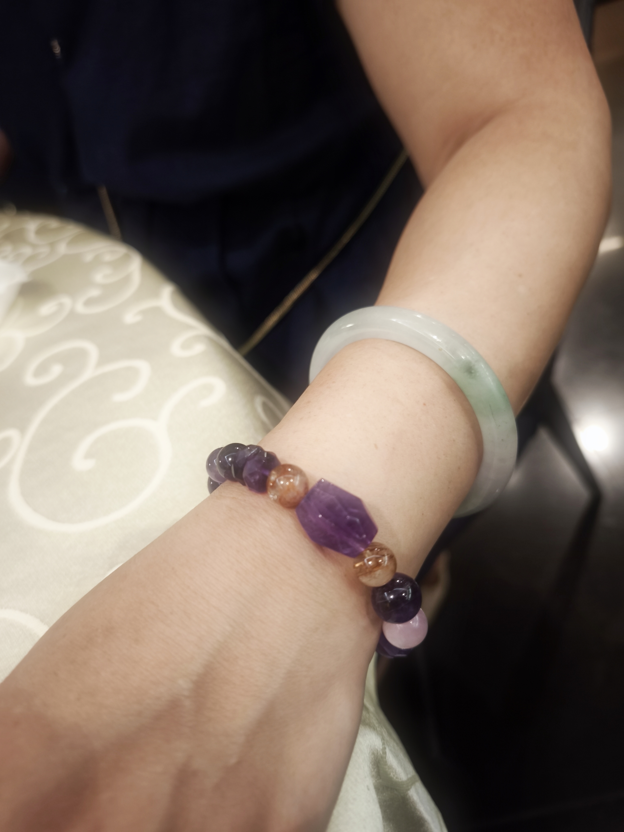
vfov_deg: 73.9
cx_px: 312
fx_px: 553
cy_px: 416
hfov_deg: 58.9
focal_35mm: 23
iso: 800
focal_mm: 6.57
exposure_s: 1/33.3
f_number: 1.6
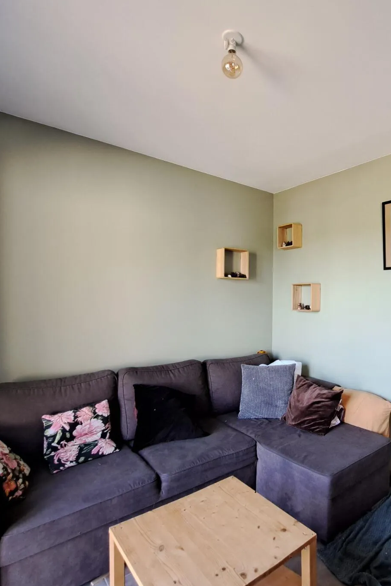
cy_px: 281
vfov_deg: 86.9
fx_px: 309
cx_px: 294
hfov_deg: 61.0
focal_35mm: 19
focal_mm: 1.74
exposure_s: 1/50
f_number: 2.2
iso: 250
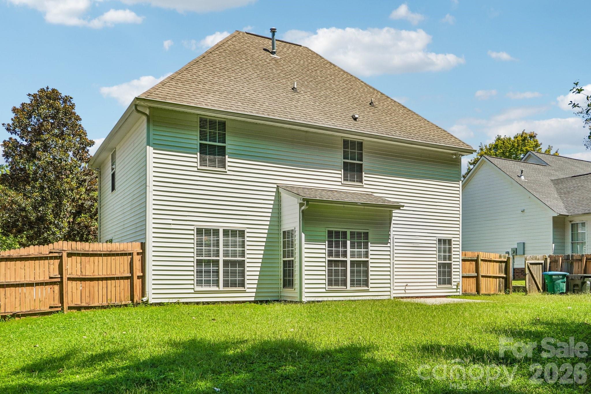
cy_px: 197
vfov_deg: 43.6
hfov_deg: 61.9
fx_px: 492
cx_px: 296
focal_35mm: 30
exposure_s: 1/250
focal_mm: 20
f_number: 8
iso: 100
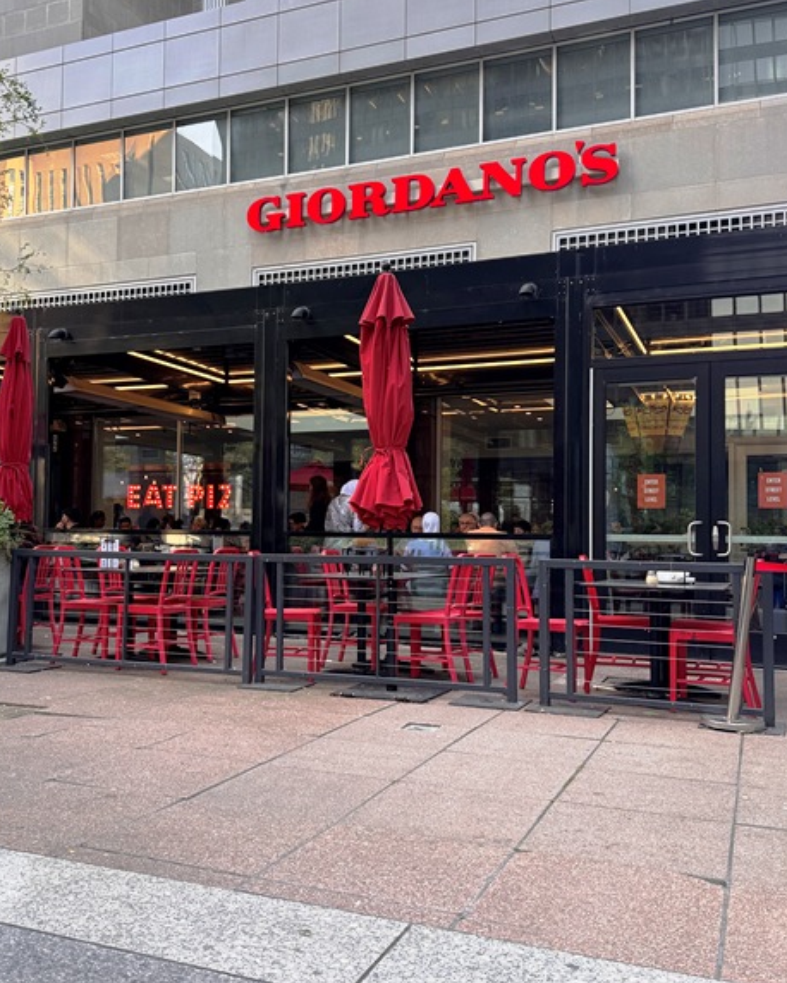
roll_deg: -1.6
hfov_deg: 44.4
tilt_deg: +3.2
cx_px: 320
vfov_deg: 54.2
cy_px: 492
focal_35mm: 33
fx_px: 960
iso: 100
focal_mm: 6.76
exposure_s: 1/121
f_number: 1.78
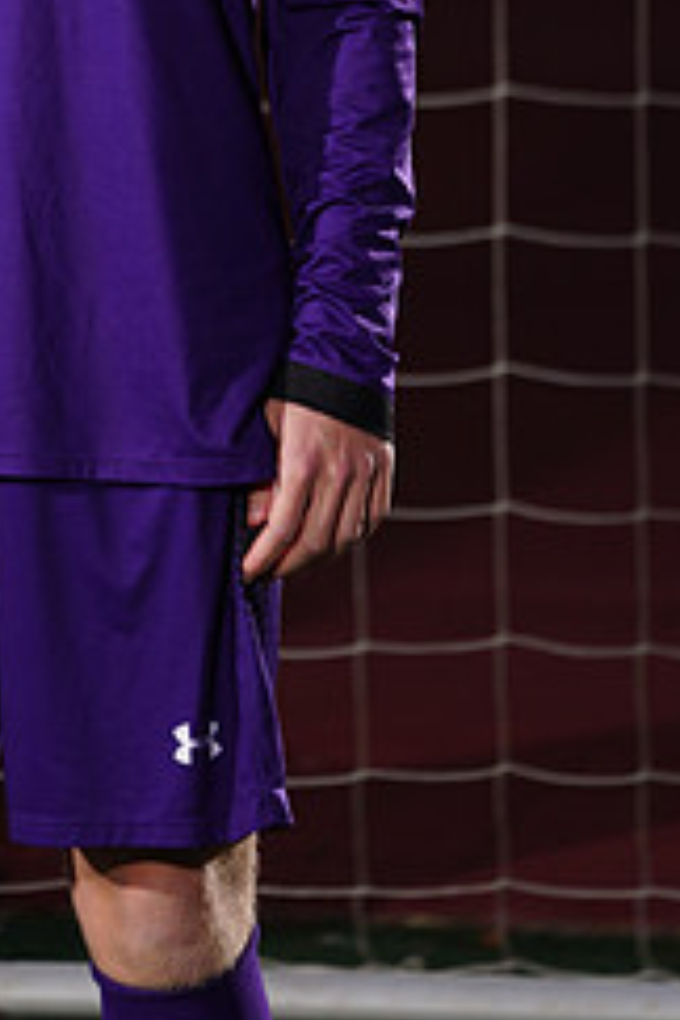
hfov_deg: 1.4
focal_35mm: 954
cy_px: -176
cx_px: -40
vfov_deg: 2.2
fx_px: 27028
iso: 200
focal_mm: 400
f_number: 7.1
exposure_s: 1/200
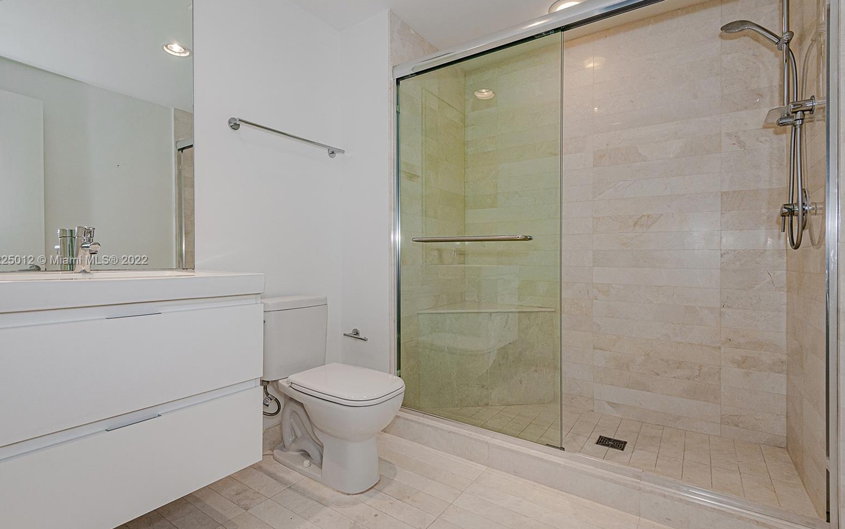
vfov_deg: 68.0
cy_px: 261
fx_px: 392
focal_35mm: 17
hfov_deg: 94.3
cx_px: 412
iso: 800
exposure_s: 1/200
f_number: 8
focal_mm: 16
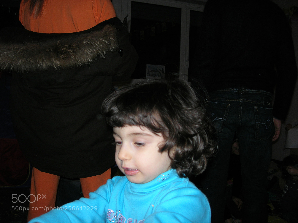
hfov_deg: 49.0
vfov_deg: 37.7
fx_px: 327
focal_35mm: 38
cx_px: 149
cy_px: 112
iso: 64
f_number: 2.8
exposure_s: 1/60.1
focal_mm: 7.8
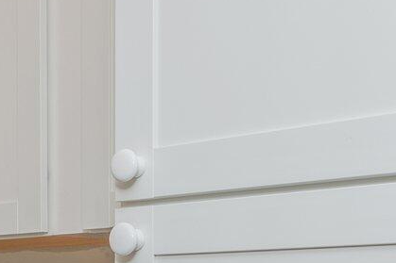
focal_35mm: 90
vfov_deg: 14.5
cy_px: 342
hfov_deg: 20.6
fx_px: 994
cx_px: -117
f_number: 9
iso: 160
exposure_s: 1/30
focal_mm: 18.5
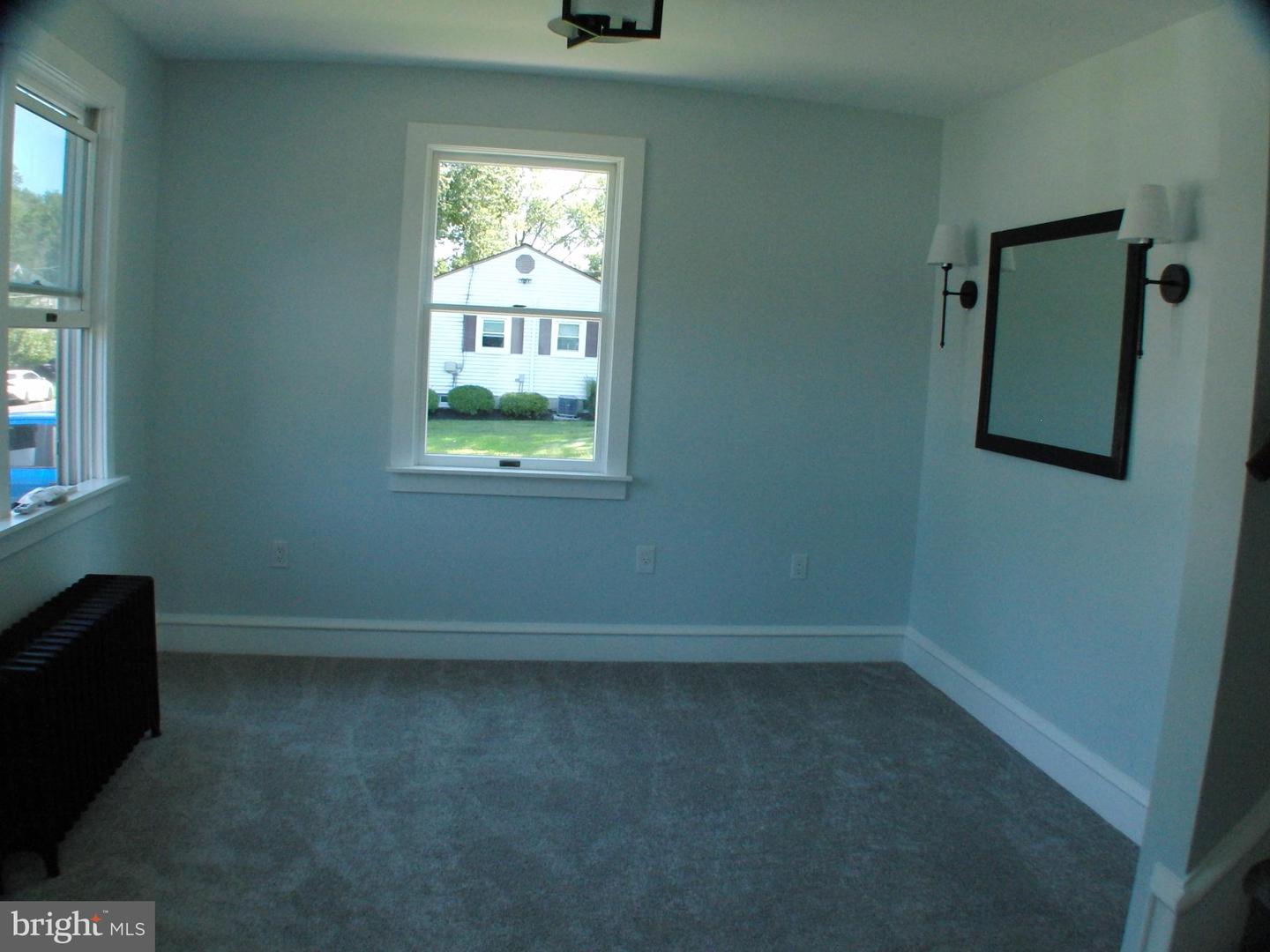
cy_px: 476
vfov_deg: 39.7
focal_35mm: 36
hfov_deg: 51.4
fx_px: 1321
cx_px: 635
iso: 400
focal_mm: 7.3
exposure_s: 1/200
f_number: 4.2
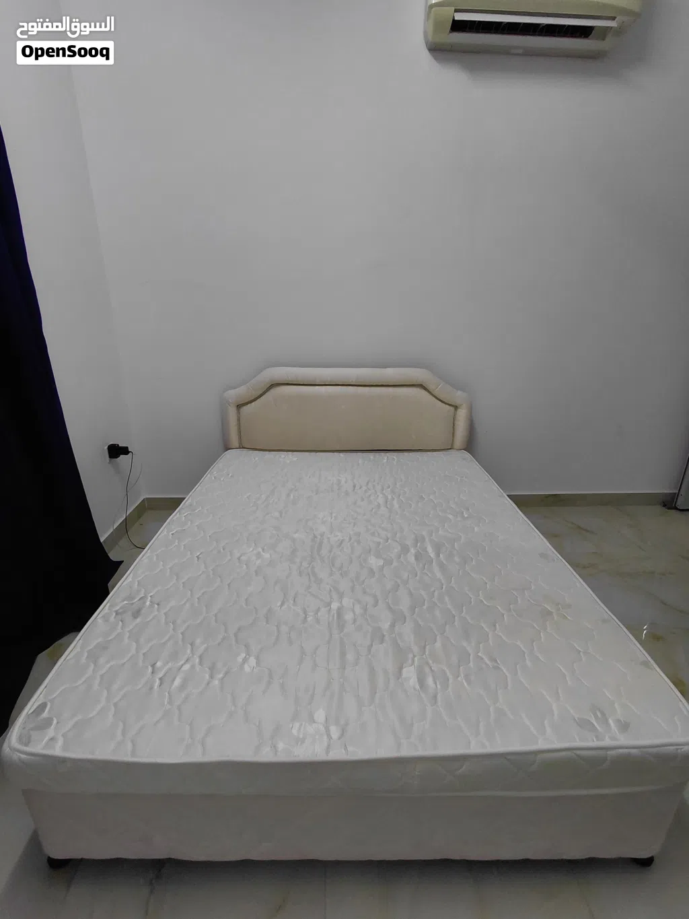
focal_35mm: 16
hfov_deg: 78.1
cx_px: 344
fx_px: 425
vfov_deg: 94.5
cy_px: 460
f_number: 2.2
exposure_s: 1/50
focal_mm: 1.64
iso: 100
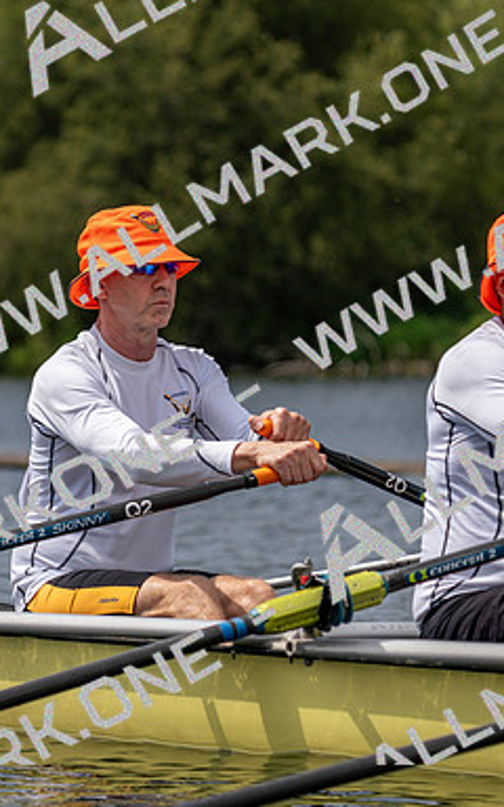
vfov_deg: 6.8
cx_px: 141
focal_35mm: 308
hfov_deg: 4.3
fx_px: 6769
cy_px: 405
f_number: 5.6
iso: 160
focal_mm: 200
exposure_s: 1/1600
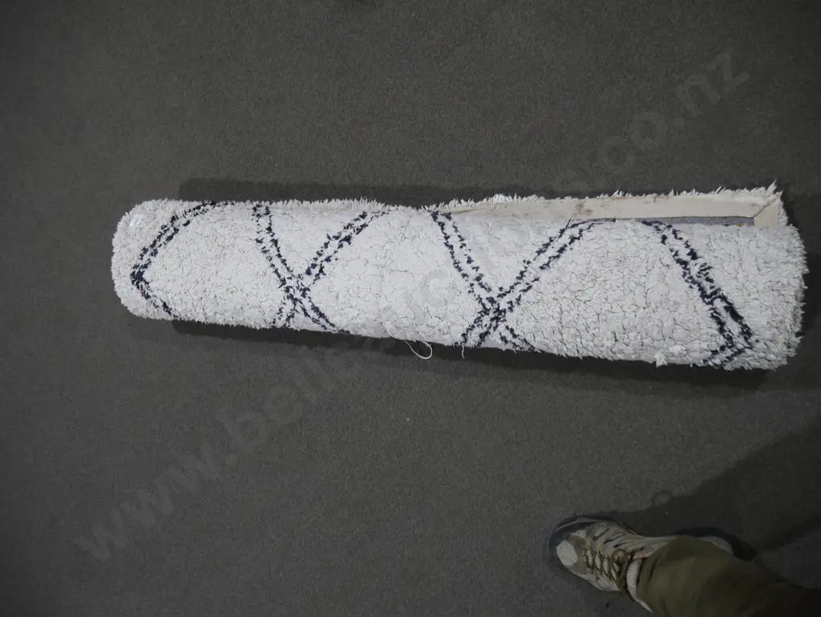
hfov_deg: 63.4
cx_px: 410
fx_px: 664
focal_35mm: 28
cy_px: 308
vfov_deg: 49.8
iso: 200
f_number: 3.5
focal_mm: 14
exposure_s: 1/100
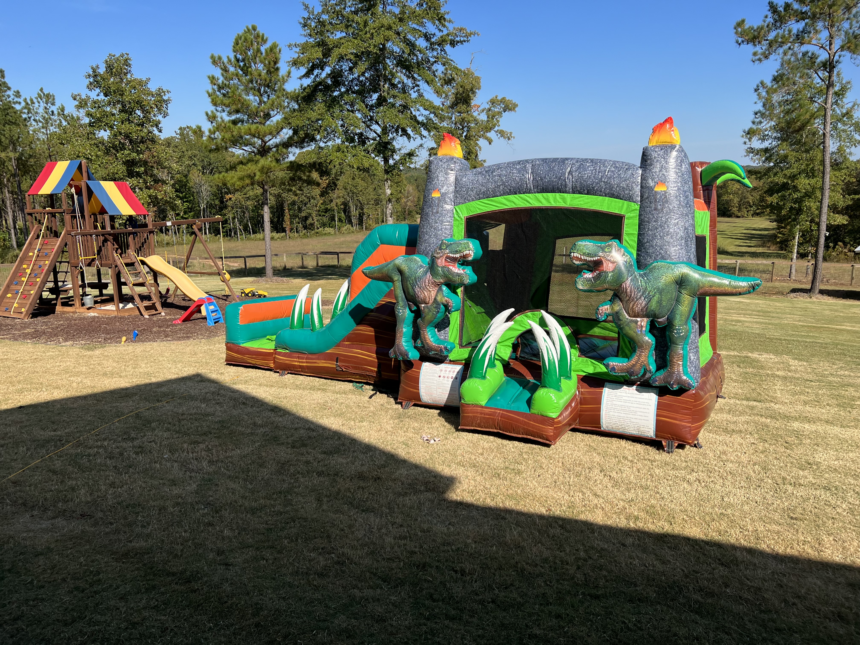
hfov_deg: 67.3
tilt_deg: -13.1
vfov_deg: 53.1
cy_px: 322
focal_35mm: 26
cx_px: 430
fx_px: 646
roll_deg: +0.5
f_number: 1.5
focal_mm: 5.7
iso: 50
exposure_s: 1/3704
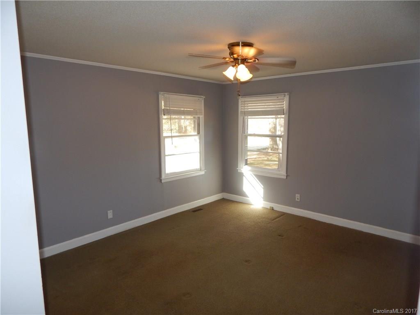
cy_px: 158
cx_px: 210
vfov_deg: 61.1
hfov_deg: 76.4
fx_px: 267
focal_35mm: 22
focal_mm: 4
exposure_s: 1/50
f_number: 3
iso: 125
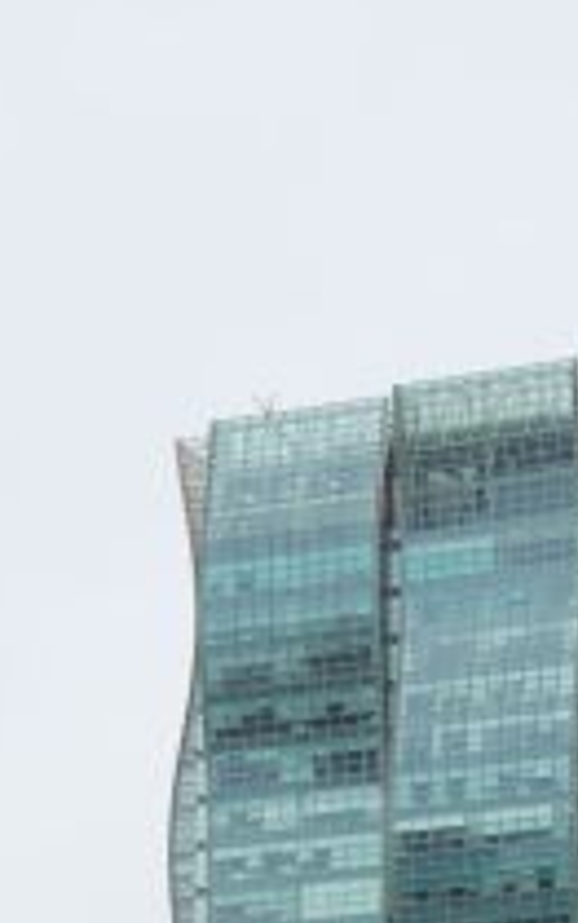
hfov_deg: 6.7
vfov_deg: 10.3
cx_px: 432
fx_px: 4955
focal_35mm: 197
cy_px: 1387
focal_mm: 40
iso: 100
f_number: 6.3
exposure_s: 1/160
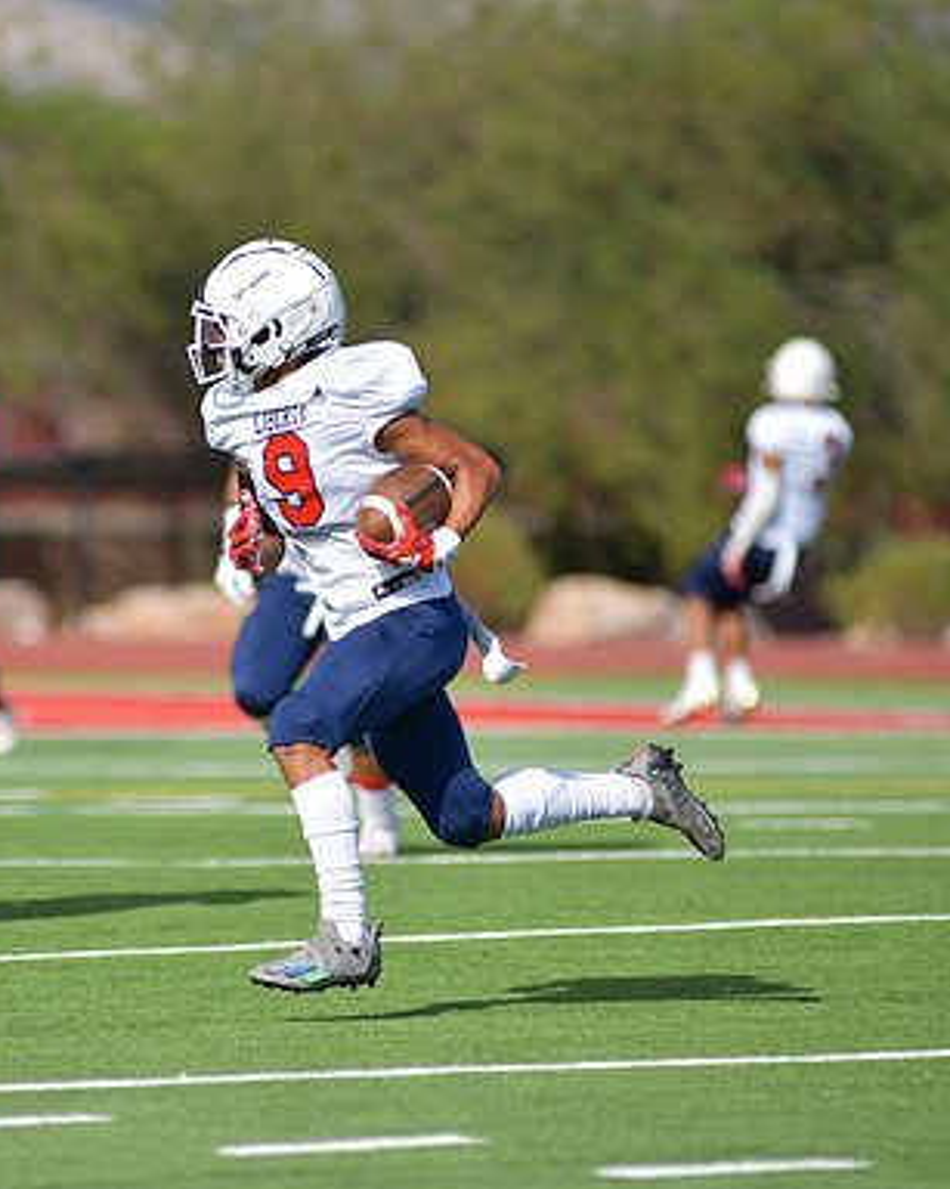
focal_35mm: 425
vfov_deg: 4.6
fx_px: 14943
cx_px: 266
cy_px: 596
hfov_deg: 3.6
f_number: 3.5
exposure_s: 1/2000
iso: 90
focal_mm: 300
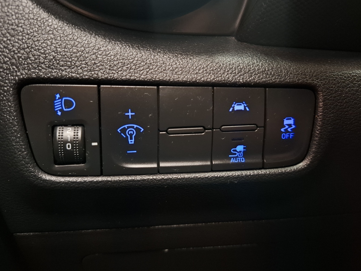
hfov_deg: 69.4
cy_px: 124
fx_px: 261
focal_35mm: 25
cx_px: 184
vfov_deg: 54.8
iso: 500
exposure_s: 1/24
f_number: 1.8
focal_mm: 5.54
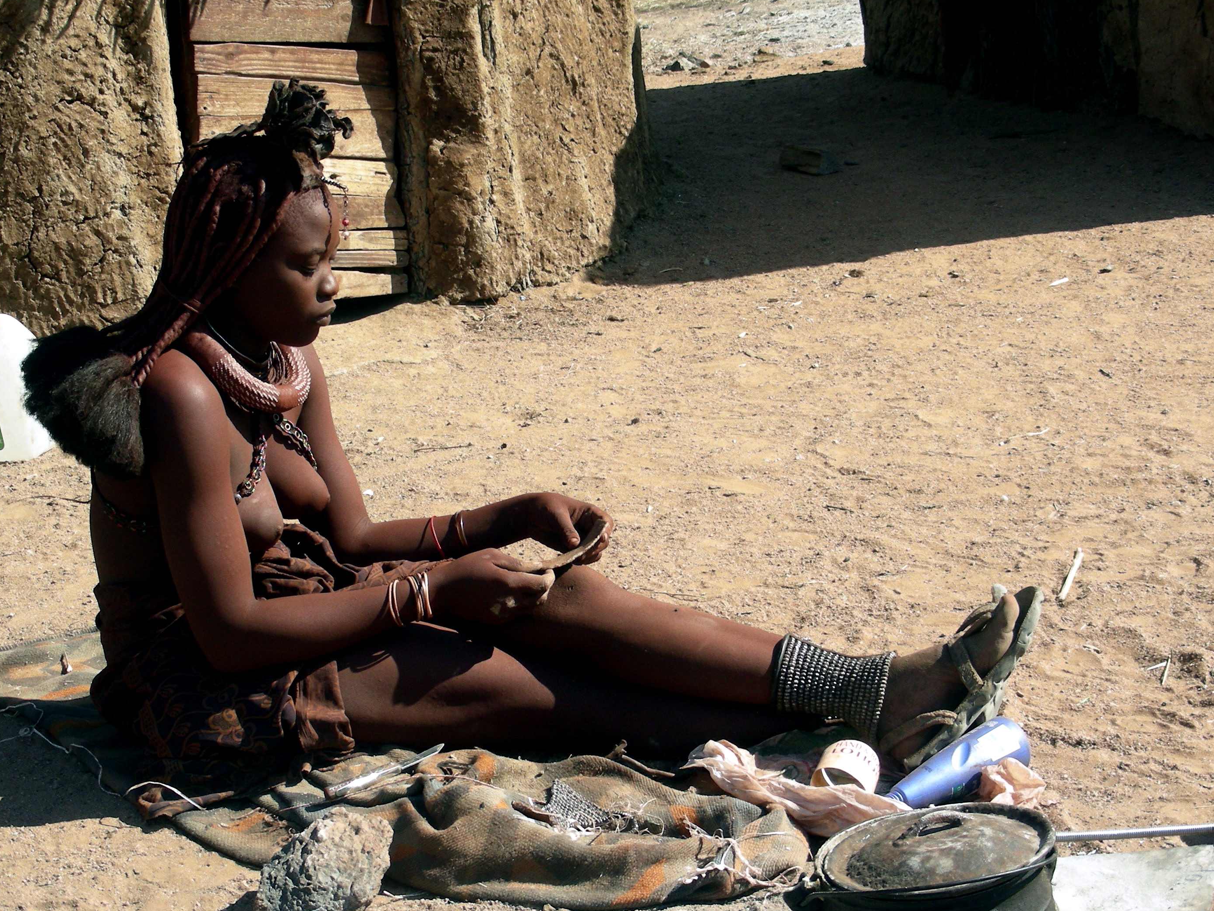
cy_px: 451
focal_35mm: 64
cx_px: 599
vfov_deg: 22.9
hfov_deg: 30.3
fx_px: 2245
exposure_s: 1/406
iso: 50
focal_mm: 10.5
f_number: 4
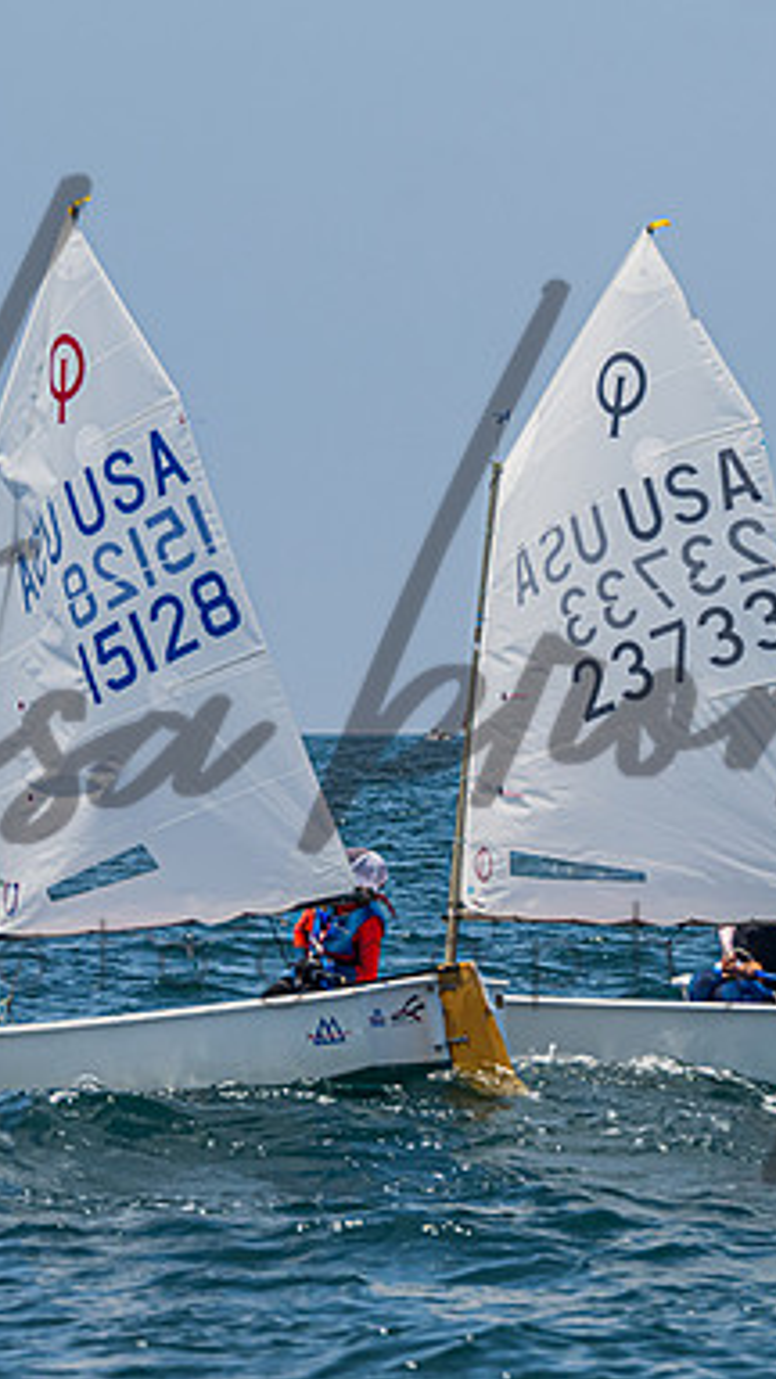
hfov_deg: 4.9
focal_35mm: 248
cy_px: 723
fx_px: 9072
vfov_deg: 8.7
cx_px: 842
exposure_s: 1/1600
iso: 250
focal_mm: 115
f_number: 6.7
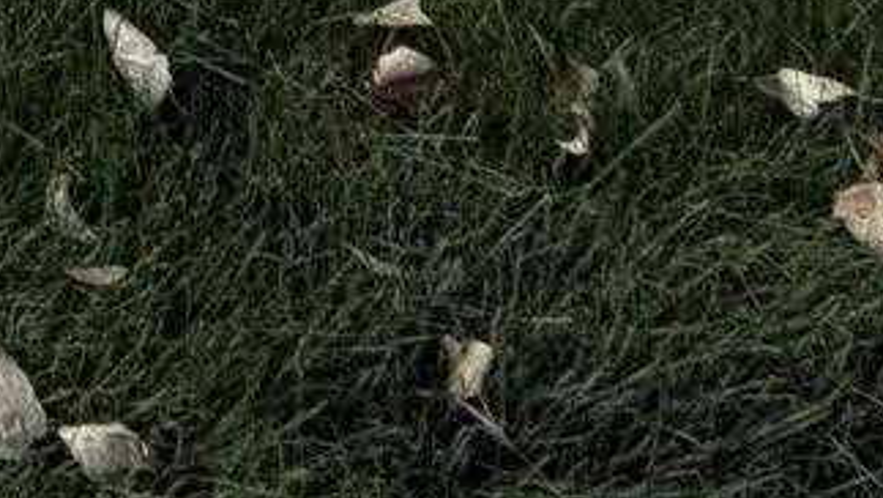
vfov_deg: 6.9
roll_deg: +0.9
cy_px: -1787
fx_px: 2530
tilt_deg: -2.1
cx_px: -1579
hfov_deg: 12.3
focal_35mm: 108
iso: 40
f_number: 2.2
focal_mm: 2.22
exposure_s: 1/770
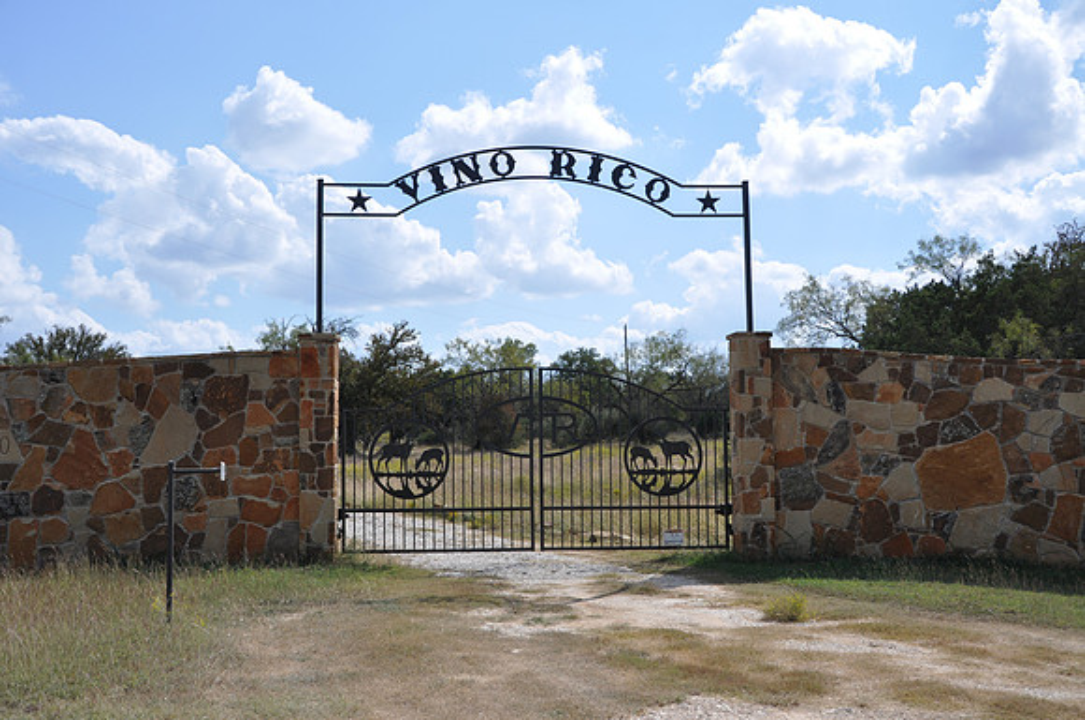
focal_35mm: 38
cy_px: 360
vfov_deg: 35.4
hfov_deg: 51.3
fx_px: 1129
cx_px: 542
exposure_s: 1/250
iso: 200
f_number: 8
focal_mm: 25
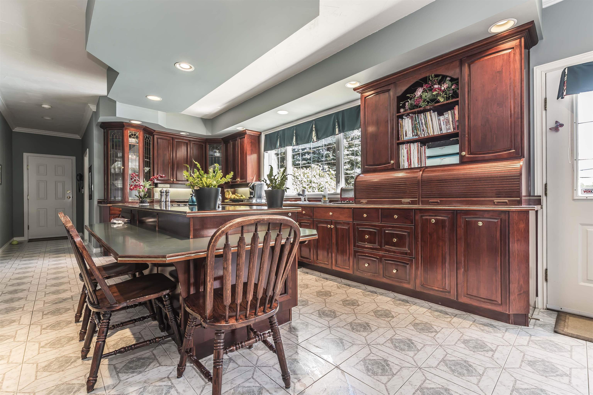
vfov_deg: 77.3
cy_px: 198
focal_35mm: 15
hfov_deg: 100.4
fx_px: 247
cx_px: 296
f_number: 9
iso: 100
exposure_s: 1/5
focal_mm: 10
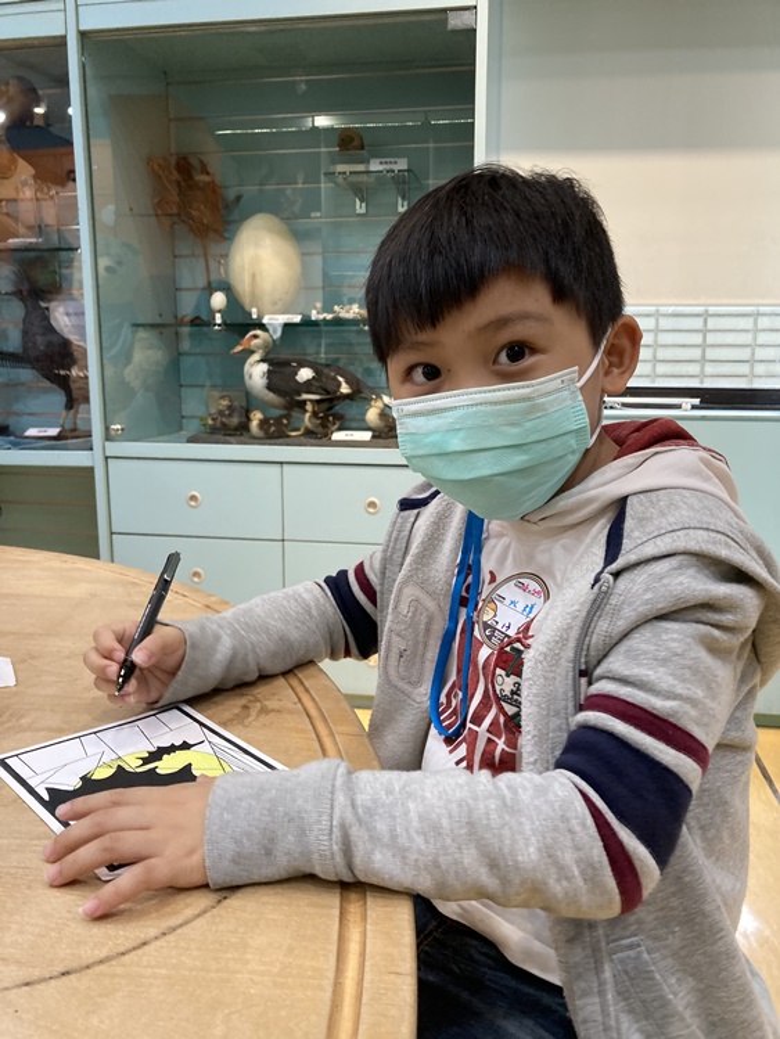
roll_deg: +0.8
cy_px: 520
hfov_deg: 49.8
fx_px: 841
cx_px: 390
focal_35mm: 28
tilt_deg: -9.8
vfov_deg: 63.4
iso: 160
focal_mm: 3.99
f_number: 1.8
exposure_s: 1/60
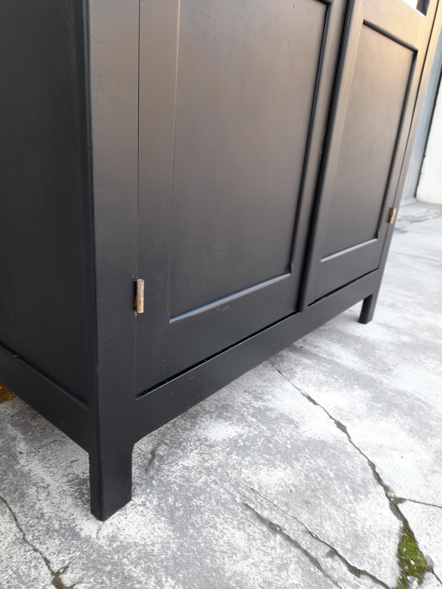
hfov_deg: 54.9
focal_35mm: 25
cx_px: 221
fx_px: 426
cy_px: 294
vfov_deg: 69.4
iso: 64
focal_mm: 4.6
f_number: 2
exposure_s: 1/60
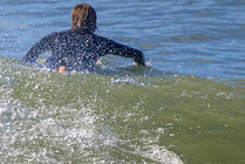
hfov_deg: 0.8
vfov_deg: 0.5
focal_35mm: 2577
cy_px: 157
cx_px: -109
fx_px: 17562
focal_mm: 800
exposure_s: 1/2000
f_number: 11
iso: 1400
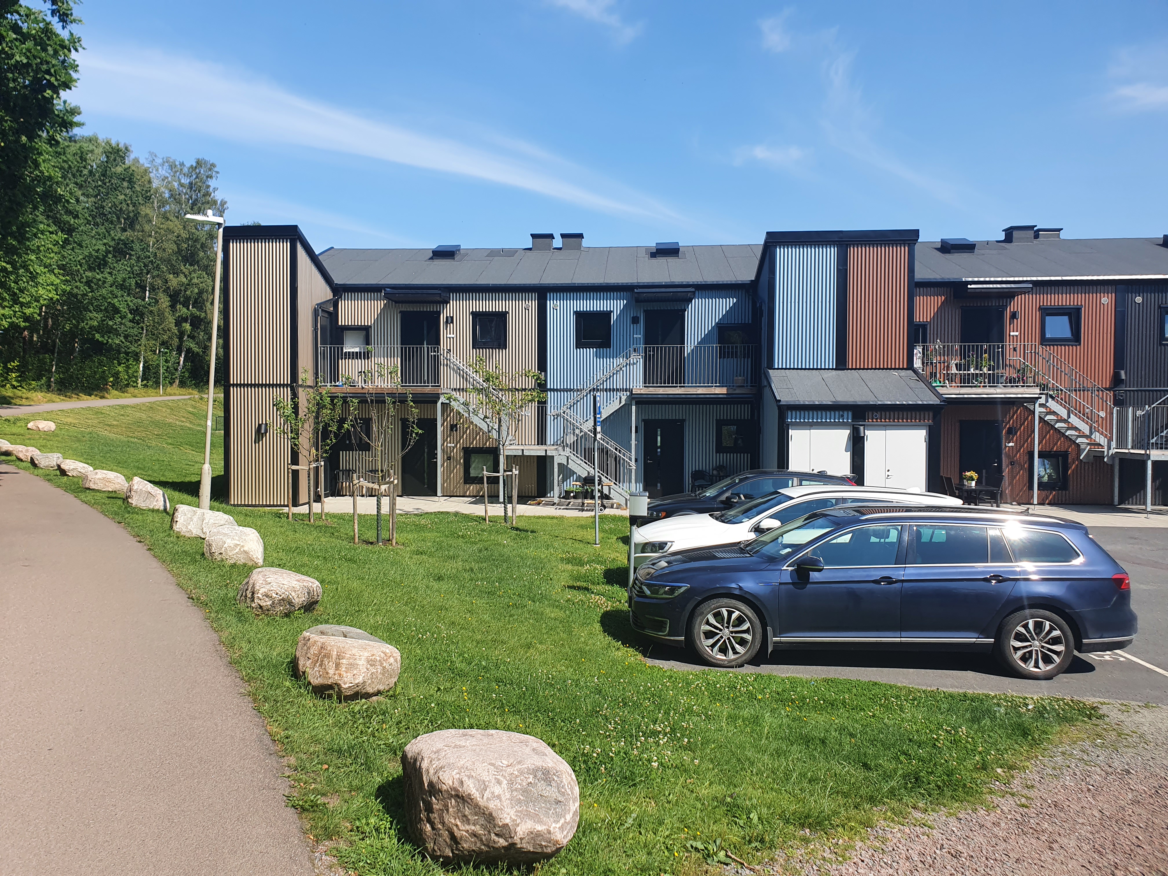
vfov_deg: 53.1
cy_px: 438
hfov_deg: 67.3
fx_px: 877
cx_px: 584
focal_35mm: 26
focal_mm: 4.32
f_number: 2.4
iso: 50
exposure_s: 1/1236
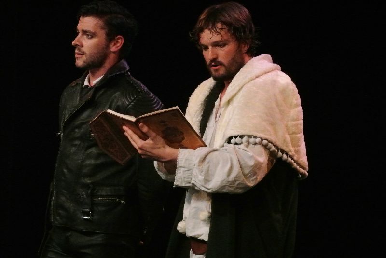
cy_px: 129
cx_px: 193
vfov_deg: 8.3
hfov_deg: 12.4
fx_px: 1781
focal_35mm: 166
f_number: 10
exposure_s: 1/60
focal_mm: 61.6
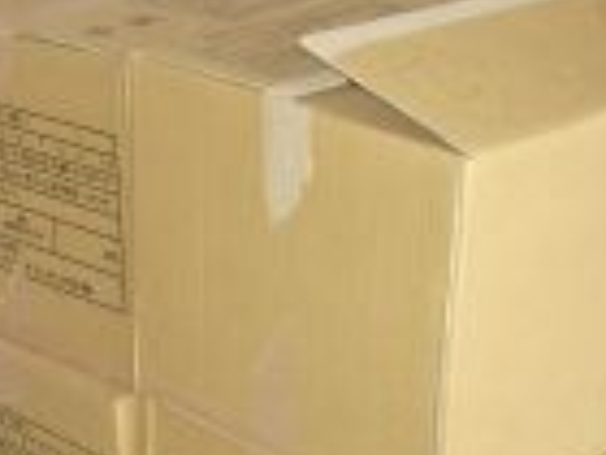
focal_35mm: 100
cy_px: 468
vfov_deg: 14.5
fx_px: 1751
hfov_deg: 19.5
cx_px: 134
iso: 100
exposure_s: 1/60
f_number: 2.6
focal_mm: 5.8
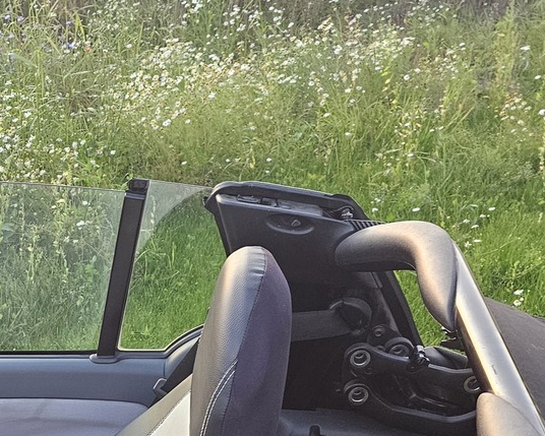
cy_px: 536
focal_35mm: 67
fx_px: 1081
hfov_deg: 25.7
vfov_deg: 21.1
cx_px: -85
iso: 250
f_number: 1.7
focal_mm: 6.3
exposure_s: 1/100
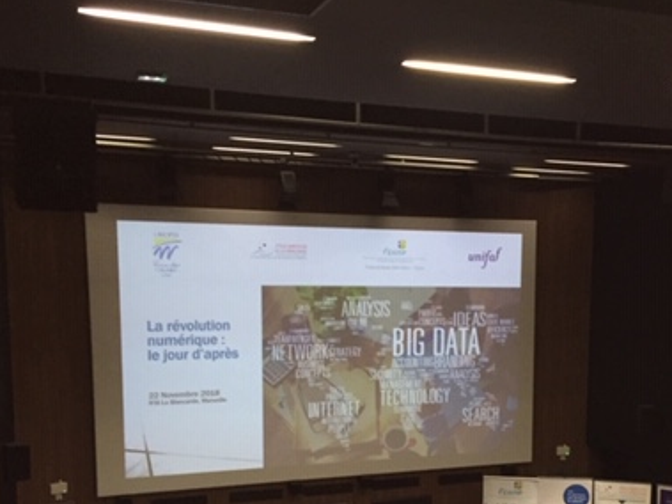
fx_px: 951
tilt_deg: -9.8
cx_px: 422
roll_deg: -1.7
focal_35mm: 49
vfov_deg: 29.0
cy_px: 405
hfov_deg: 38.7
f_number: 2.2
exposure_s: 1/20
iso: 250
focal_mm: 4.15
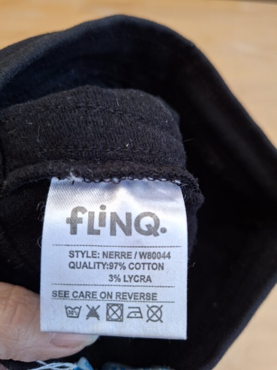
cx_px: 138
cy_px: 185
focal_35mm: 23
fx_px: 245
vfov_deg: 73.9
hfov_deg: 58.9
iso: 64
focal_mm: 5.54
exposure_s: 1/120
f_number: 1.8
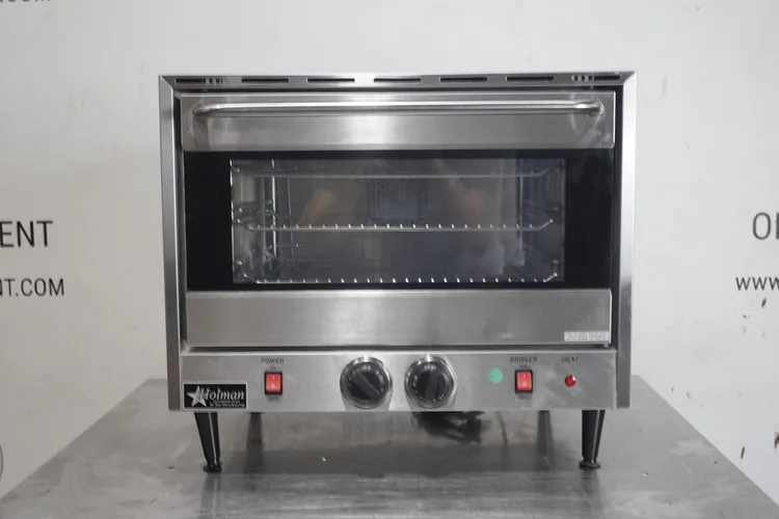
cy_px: 260
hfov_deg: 42.7
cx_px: 390
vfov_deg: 29.2
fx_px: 995
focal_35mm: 46
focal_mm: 16.86
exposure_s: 1/50
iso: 640
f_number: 4
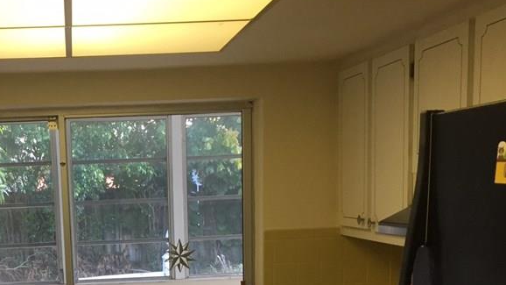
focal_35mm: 56
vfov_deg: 20.3
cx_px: 105
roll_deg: +2.0
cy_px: 324
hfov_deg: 36.0
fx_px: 751
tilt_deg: -9.1
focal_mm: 4.15
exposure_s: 1/30
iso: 32
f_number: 2.2
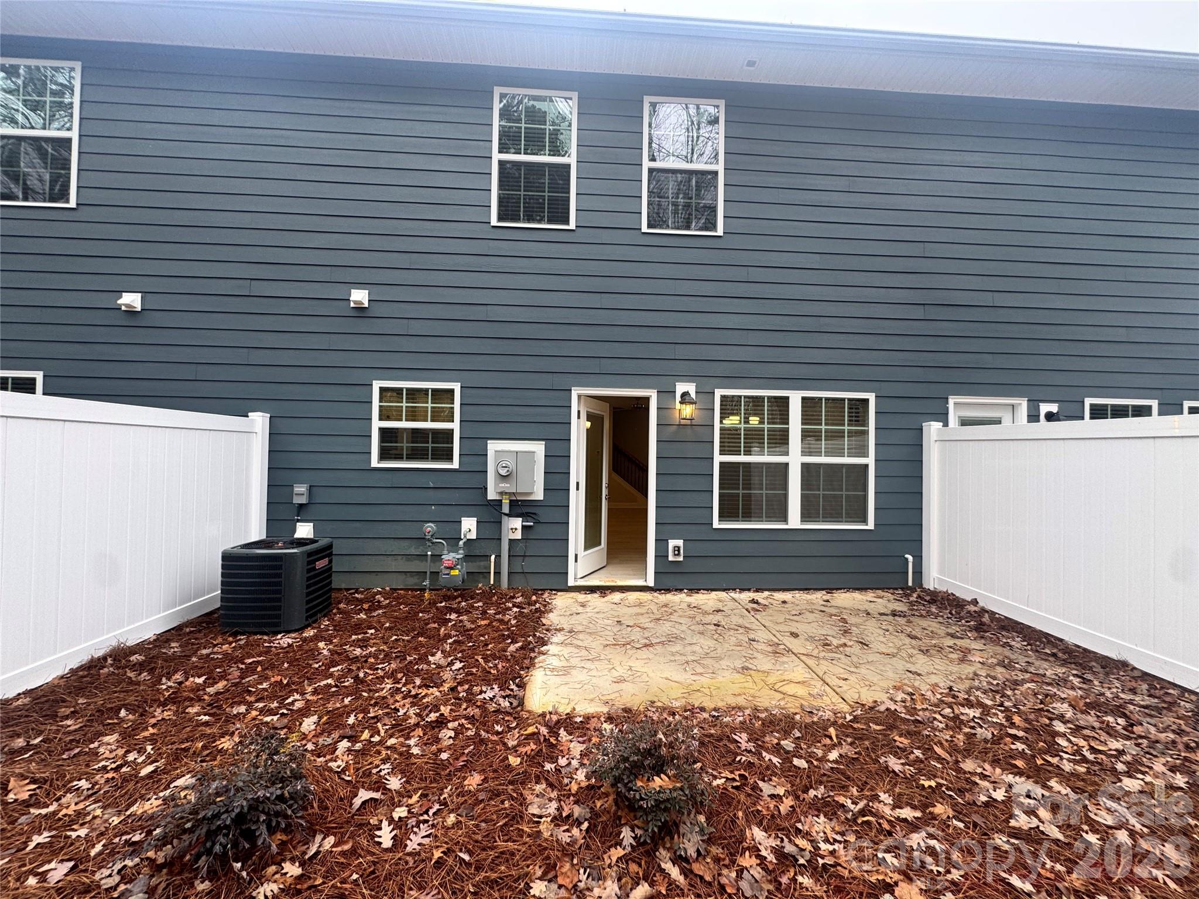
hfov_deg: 102.1
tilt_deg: +0.2
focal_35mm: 14
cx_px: 600
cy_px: 450
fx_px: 485
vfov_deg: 85.7
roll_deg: -1.1
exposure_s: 1/99
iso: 50
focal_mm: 2.22
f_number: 2.2
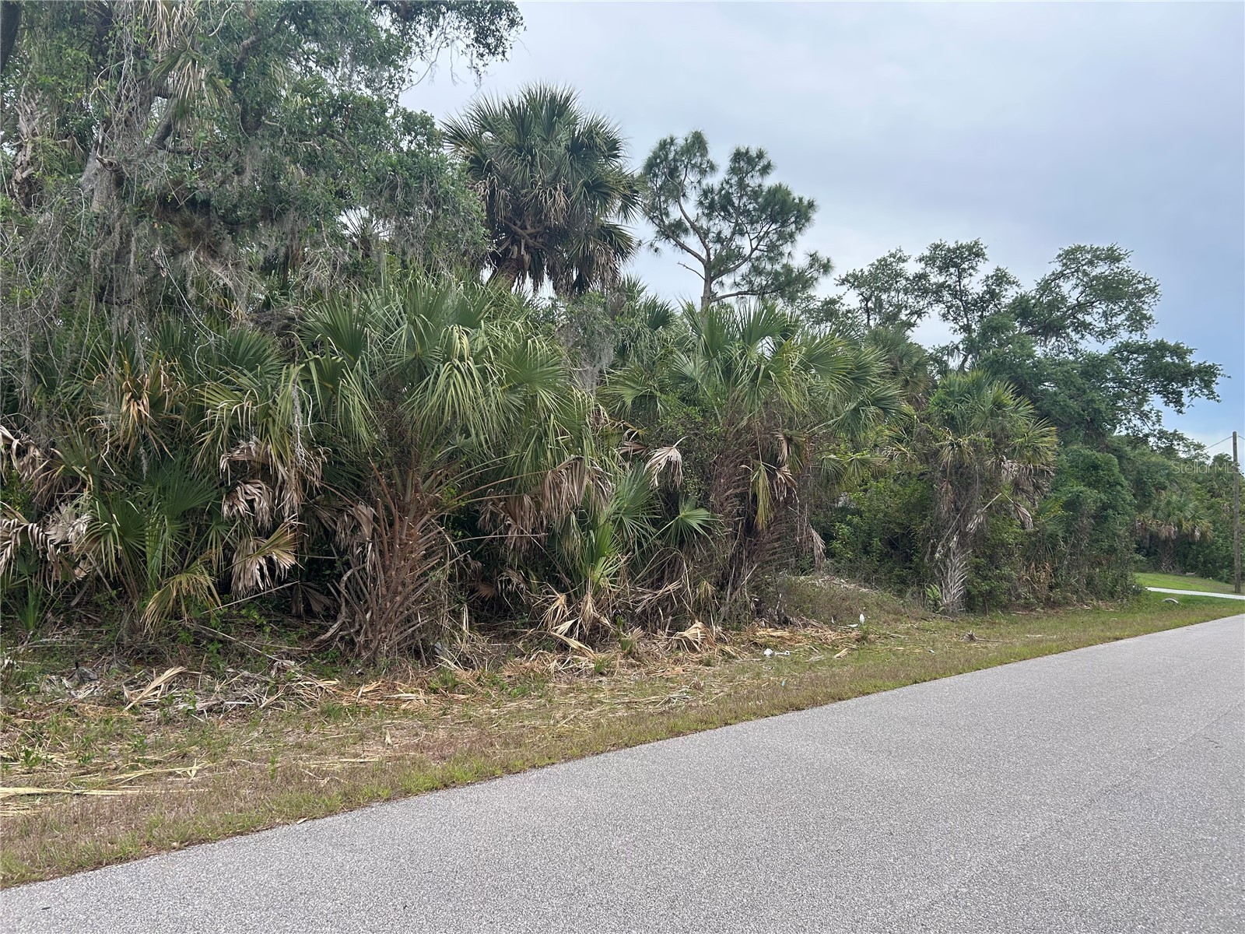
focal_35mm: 26
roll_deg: -2.2
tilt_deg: +3.8
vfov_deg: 53.1
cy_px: 467
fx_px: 935
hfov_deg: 67.3
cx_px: 622
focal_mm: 5.7
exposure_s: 1/758
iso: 50
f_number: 1.5
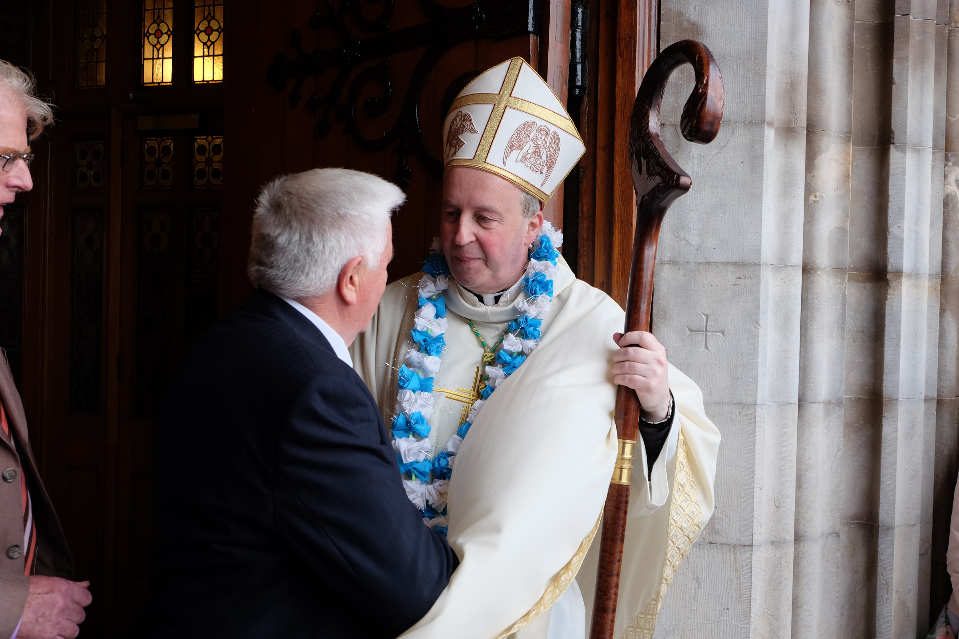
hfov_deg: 54.4
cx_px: 480
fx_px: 932
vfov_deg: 37.9
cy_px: 320
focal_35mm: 35
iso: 640
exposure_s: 1/100
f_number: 5
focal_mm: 23.2
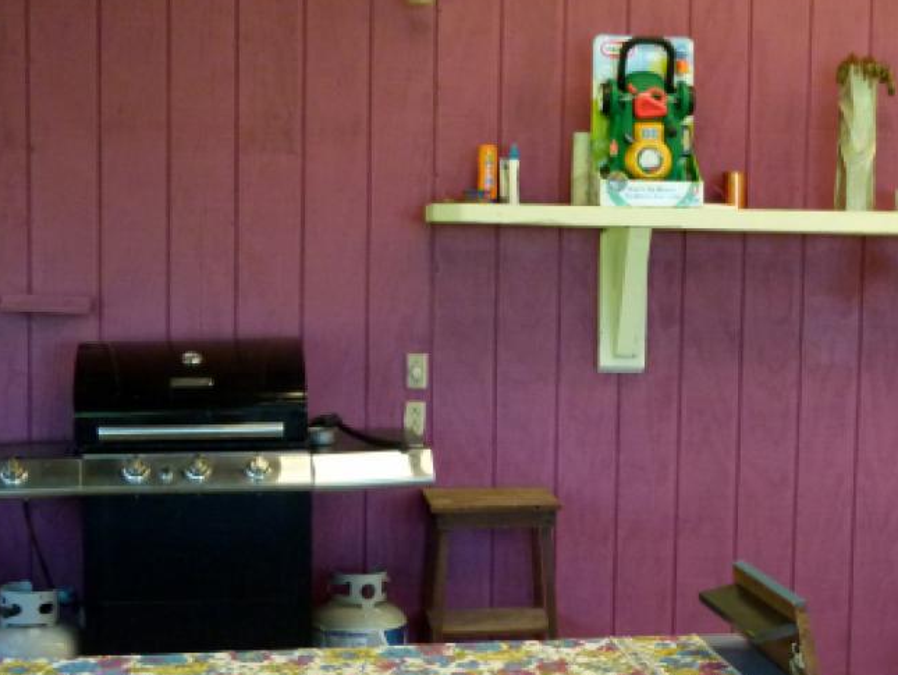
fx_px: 1896
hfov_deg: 26.4
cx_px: 654
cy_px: 452
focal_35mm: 73
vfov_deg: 20.1
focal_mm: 8.3
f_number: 3.2
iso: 400
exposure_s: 1/60
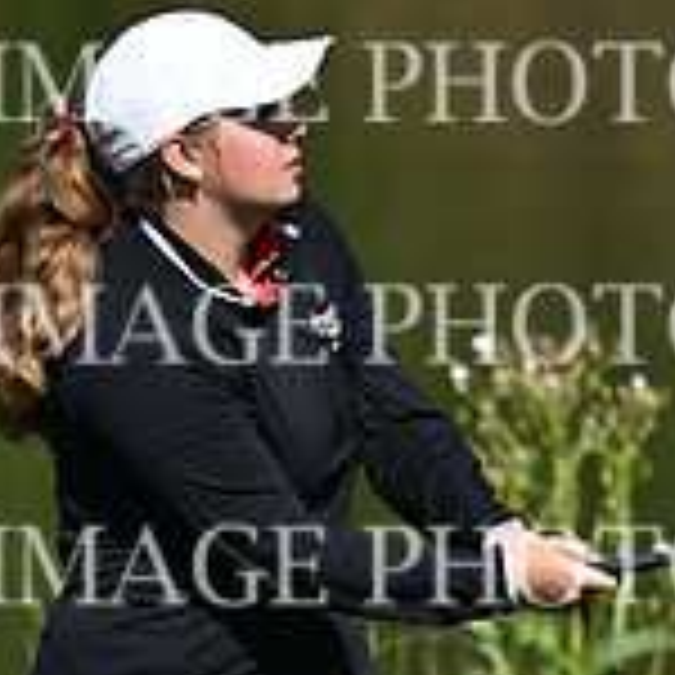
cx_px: 333
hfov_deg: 0.9
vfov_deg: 0.9
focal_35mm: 1975
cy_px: 684
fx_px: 43571
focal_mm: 400
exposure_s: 1/3200
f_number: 4.5
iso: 320
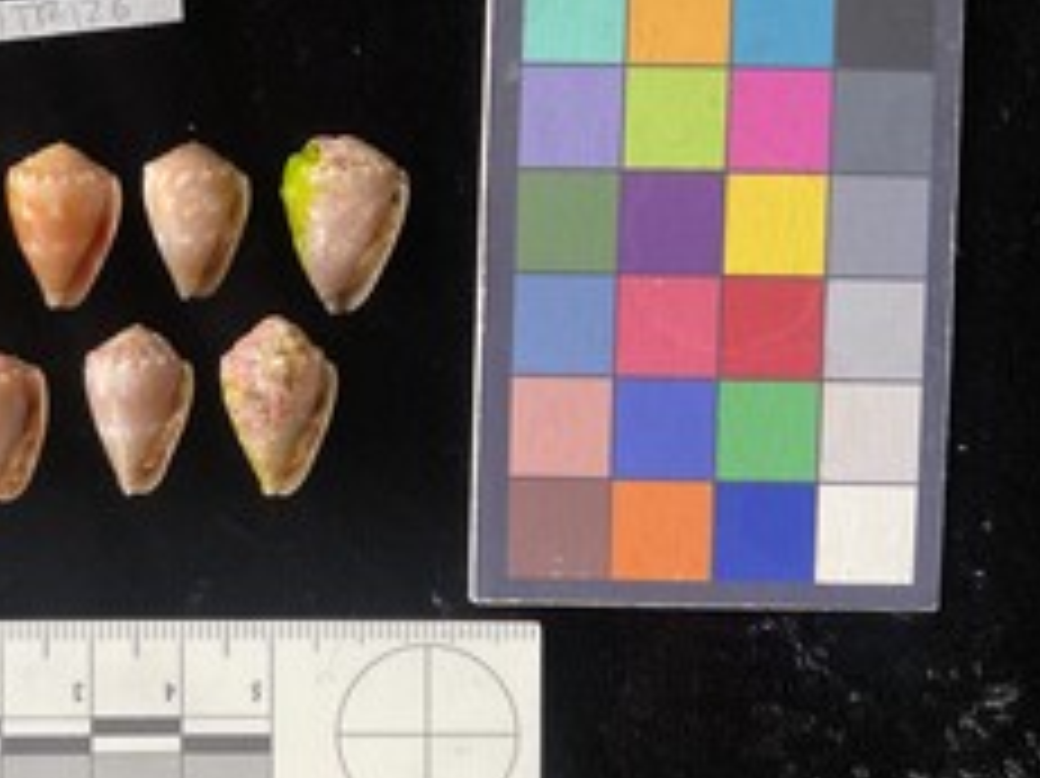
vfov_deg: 32.8
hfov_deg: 41.8
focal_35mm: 44
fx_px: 1321
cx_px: 270
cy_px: 362
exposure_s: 1/60
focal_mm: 3
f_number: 1.8
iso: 125
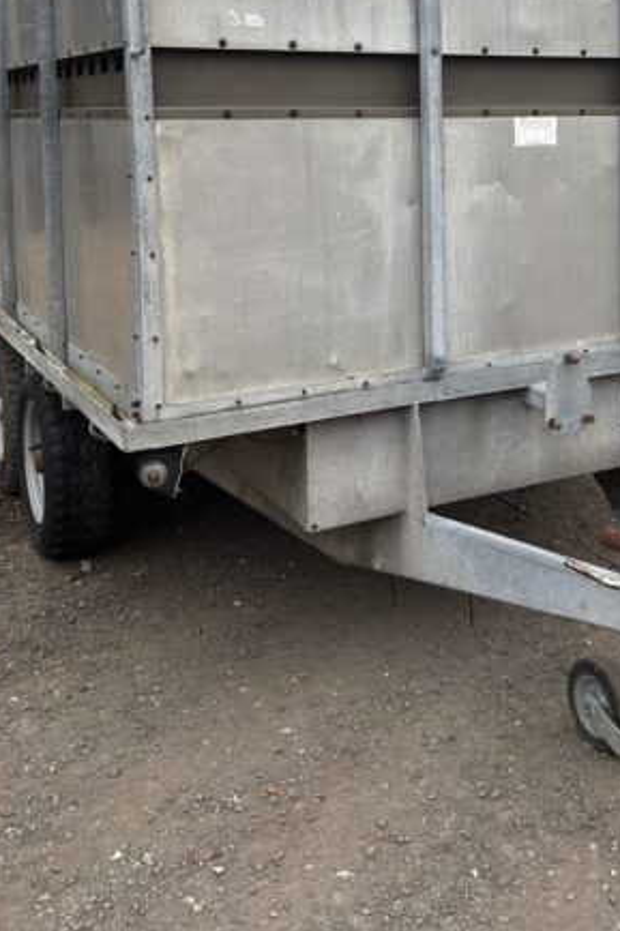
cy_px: 212
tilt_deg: -4.5
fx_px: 1189
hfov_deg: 28.4
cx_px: 517
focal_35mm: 46
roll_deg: -1.0
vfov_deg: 41.3
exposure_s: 1/943
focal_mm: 6.86
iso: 80
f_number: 1.78
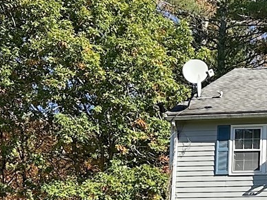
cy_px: 247
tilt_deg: +6.3
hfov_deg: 14.6
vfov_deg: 11.4
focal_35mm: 127
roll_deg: -1.2
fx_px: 979
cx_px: 386
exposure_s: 1/1562
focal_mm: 6.86
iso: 80
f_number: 1.78
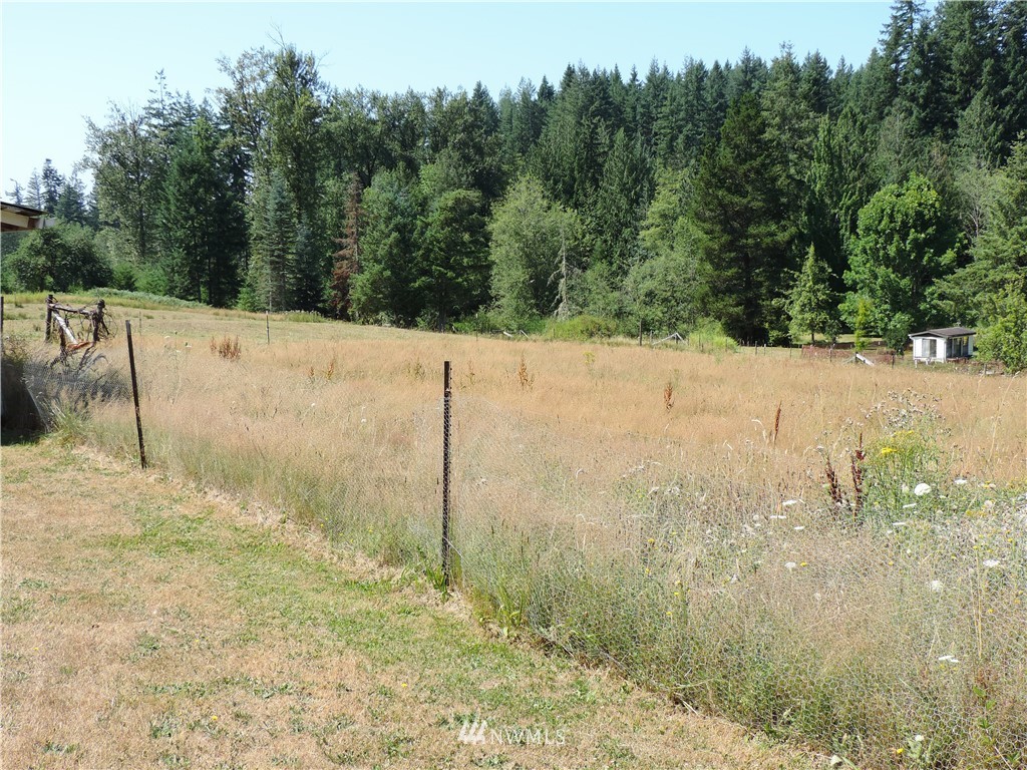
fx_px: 1187
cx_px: 514
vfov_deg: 36.0
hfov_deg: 46.8
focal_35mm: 40
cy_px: 385
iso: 80
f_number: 3.3
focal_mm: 7.1
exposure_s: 1/400
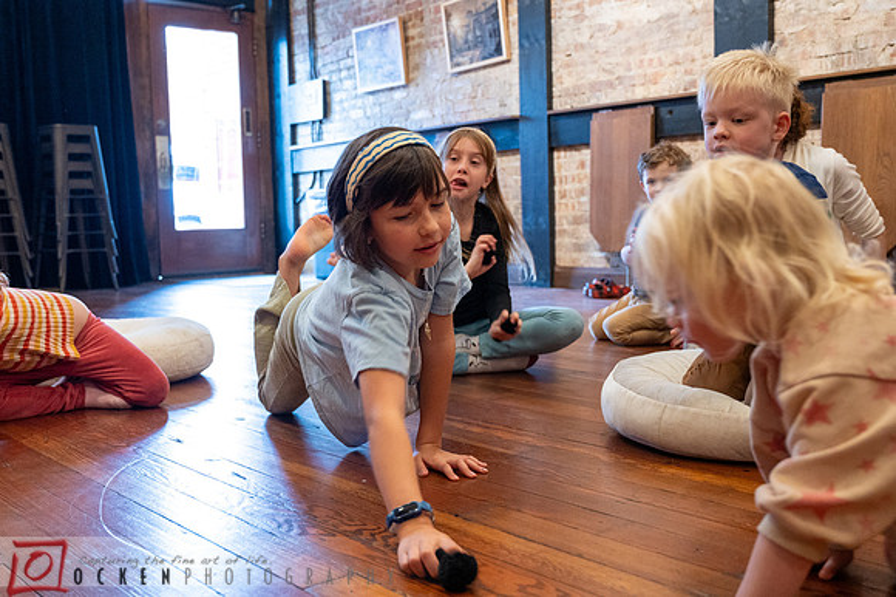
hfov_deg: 50.3
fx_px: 954
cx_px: 411
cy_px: 312
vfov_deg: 34.7
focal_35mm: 38
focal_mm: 35
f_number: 4
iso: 3200
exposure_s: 1/100
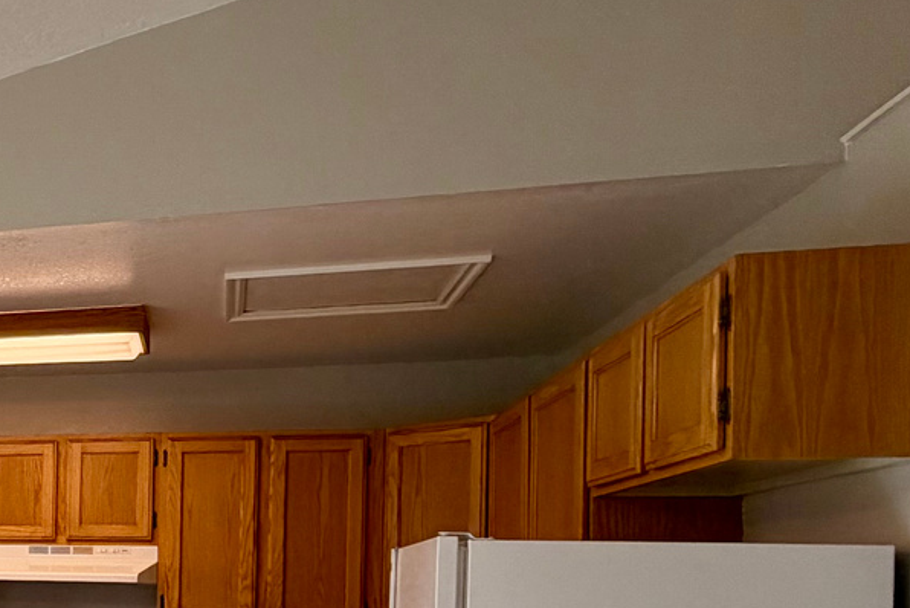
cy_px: 579
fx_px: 1264
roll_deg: -1.2
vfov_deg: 25.9
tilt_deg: +0.0
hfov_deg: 30.8
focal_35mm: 50
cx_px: -278
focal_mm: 2.22
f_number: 2.2
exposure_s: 1/120
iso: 100
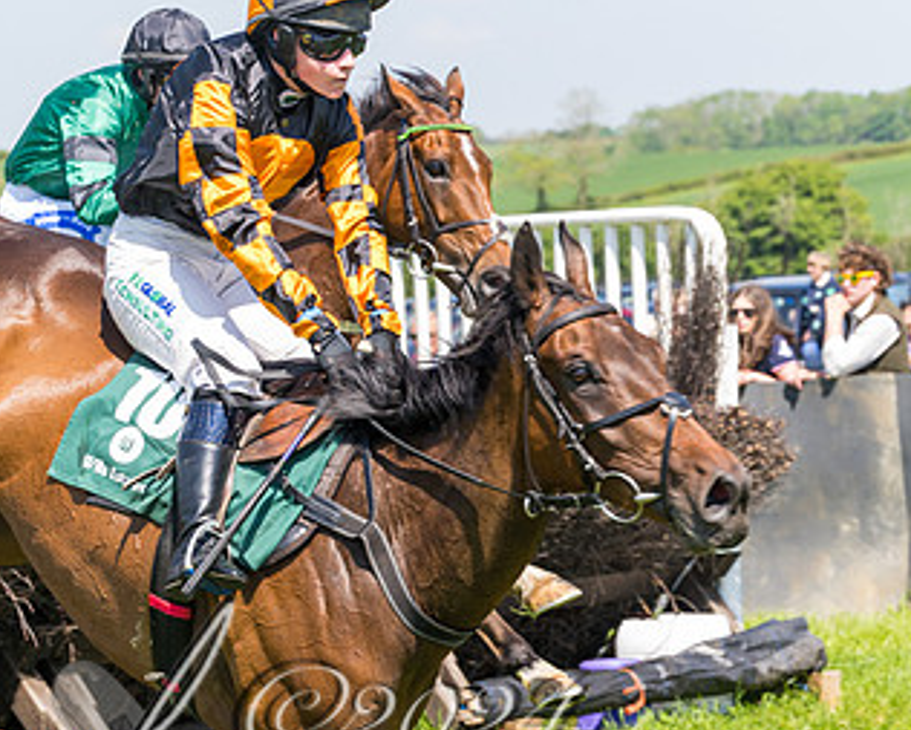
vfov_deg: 10.4
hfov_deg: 12.9
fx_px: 4019
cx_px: 316
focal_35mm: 149
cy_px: 514
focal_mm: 70
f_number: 5
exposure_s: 1/640
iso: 200
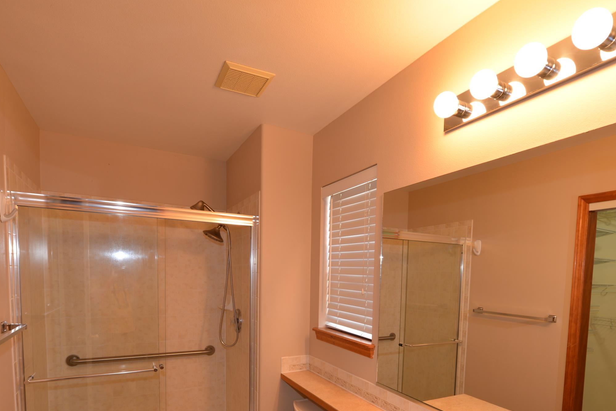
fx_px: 359
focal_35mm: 21
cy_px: 307
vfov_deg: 56.7
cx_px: 335
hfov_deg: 81.0
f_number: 4
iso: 250
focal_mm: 14
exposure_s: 1/60
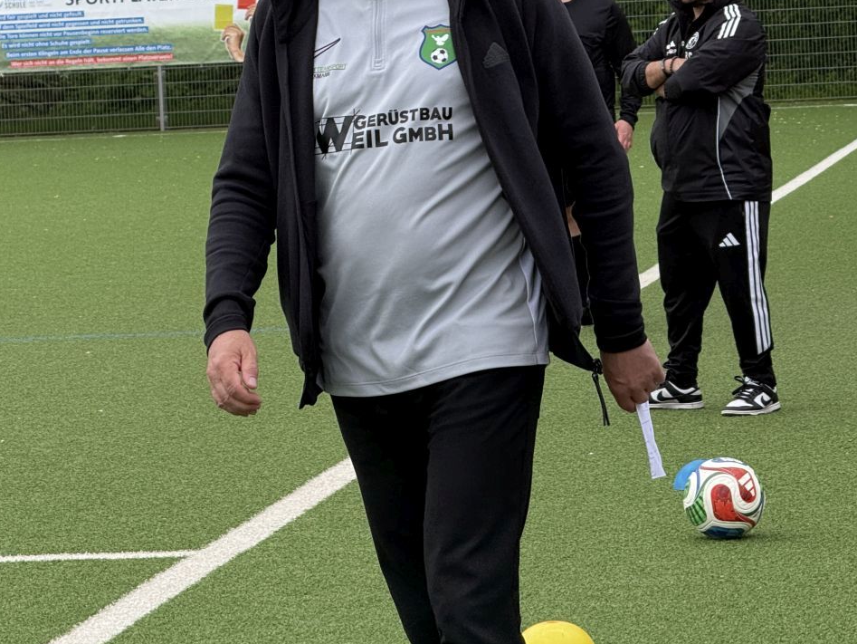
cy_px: 159
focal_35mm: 190
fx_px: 4706
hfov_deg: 10.4
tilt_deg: -0.6
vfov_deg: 7.8
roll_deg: +2.3
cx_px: 494
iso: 64
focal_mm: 15.66
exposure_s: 1/299
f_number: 2.8
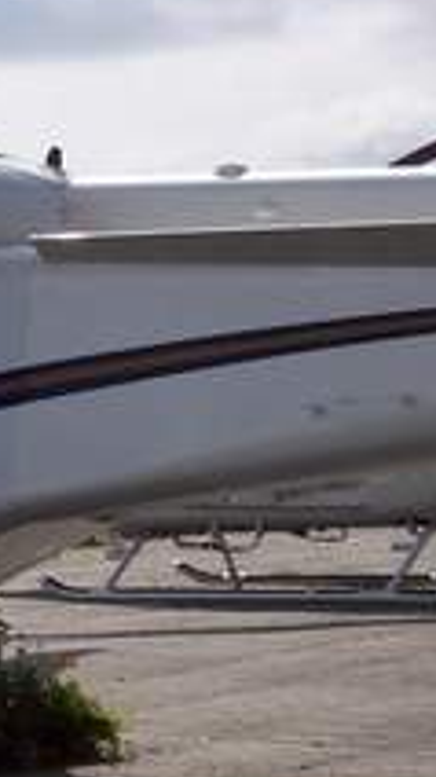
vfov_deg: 17.2
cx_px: -198
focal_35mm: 125
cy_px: 414
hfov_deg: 9.4
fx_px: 2573
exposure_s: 1/1000
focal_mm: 8
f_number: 4.8
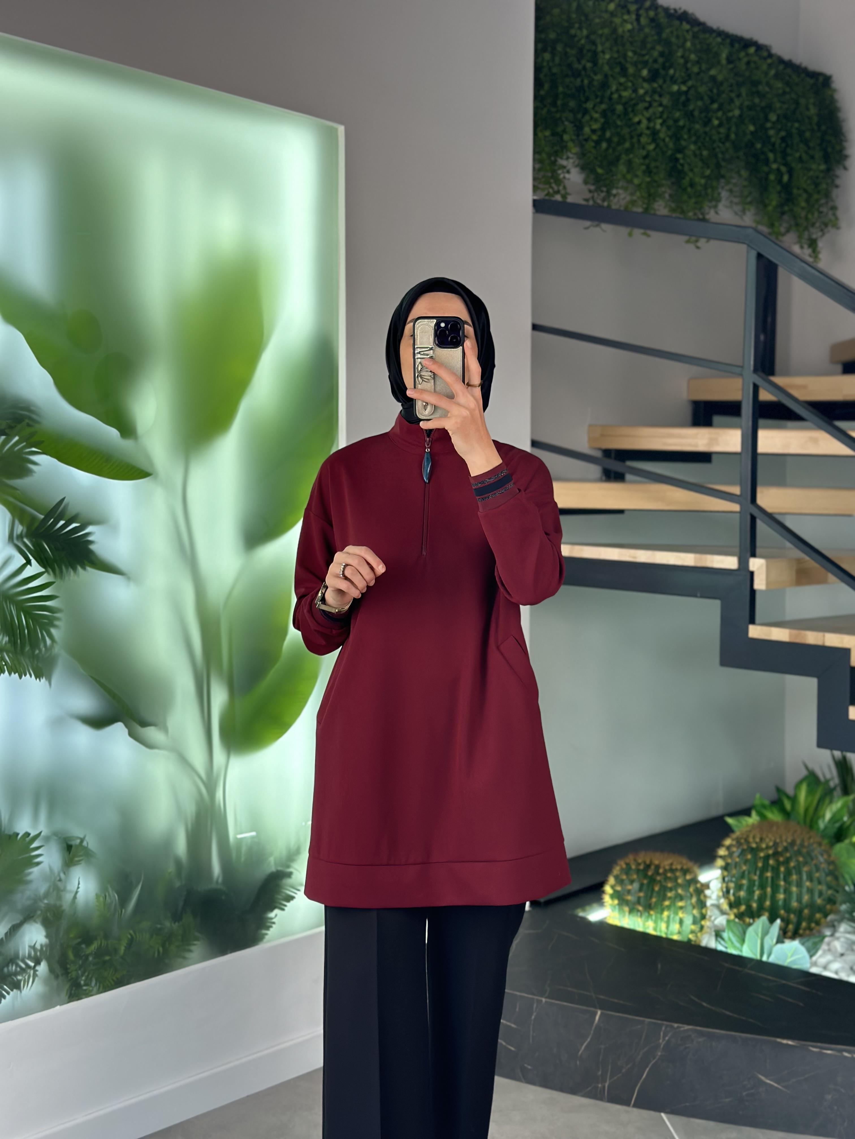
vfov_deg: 39.7
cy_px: 570
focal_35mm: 48
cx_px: 428
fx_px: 1581
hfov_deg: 30.3
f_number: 1.78
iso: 80
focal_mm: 6.86
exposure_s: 1/288
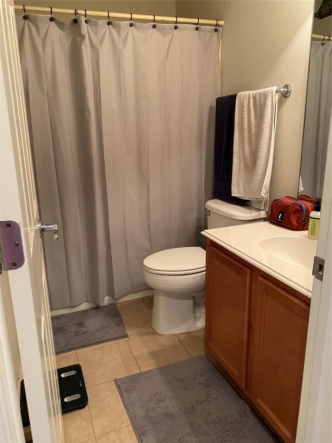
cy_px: 222
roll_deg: +2.6
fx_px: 332
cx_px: 166
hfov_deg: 53.1
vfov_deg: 67.3
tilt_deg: -13.5
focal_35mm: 26
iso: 320
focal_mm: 4.25
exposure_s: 1/60
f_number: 1.8
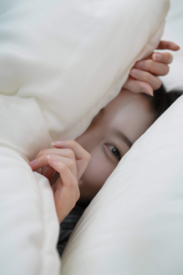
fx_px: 381
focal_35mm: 50
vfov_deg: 39.6
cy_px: 138
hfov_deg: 27.0
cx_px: 92
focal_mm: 50
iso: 400
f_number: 4
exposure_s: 1/160
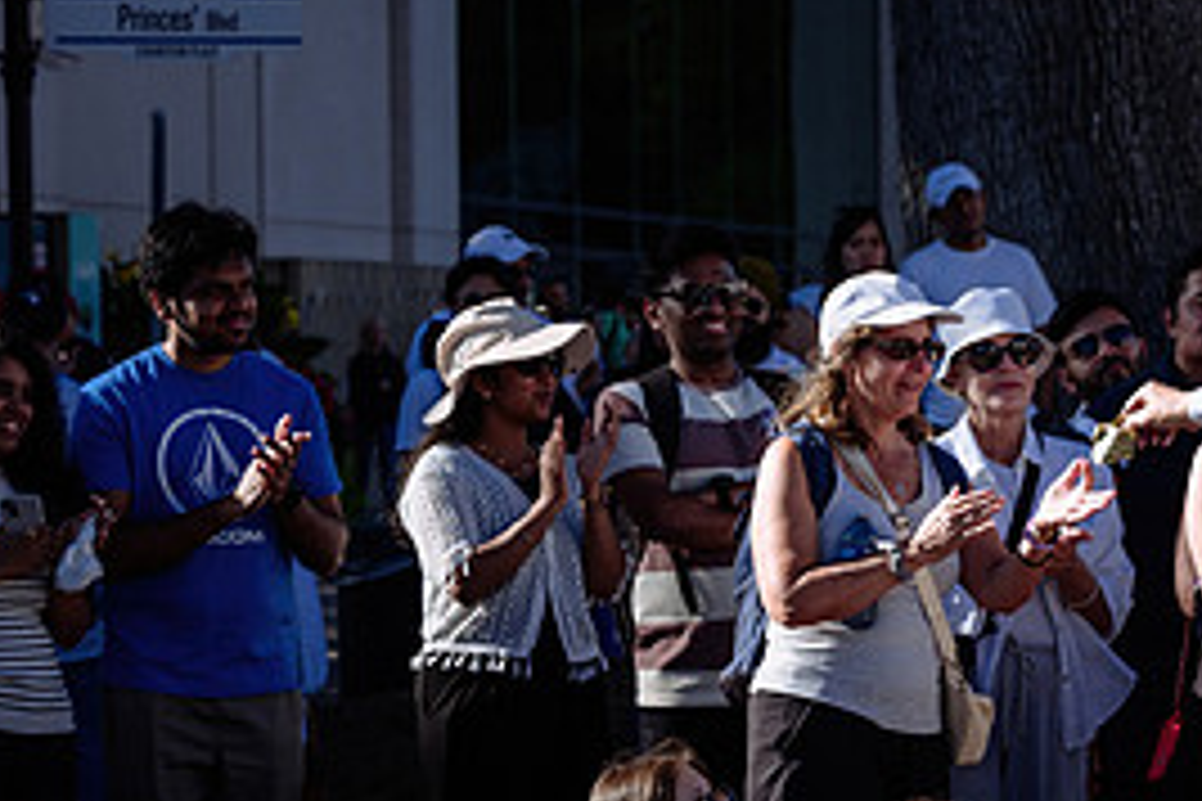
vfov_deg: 8.3
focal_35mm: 166
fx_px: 5542
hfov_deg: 12.3
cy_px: 550
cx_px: 997
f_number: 5.6
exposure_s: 1/400
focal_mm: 70
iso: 64
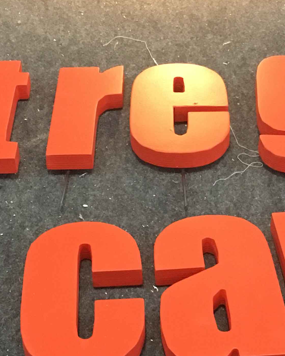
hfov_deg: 18.7
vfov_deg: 23.0
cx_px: 138
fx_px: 865
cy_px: 270
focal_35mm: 82
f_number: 2.2
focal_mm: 4.15
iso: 320
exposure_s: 1/17
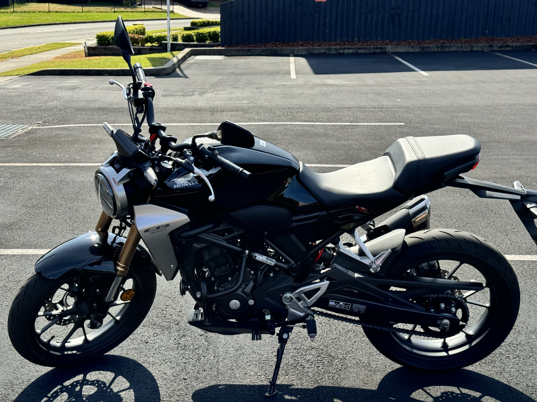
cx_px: 268
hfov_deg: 39.7
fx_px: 745
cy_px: 201
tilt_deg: -15.4
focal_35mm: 48
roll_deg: -0.6
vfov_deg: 30.3
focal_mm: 6.76
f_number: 1.78
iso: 64
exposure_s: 1/1770
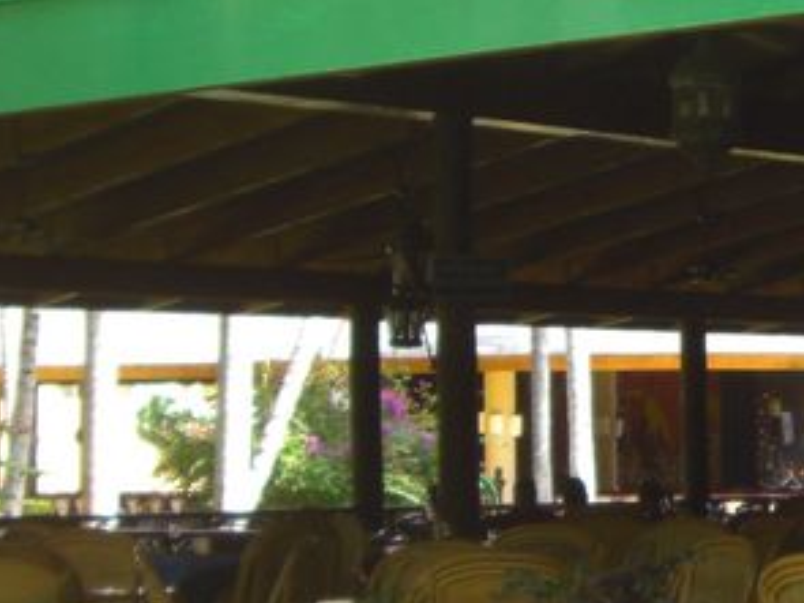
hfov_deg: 14.5
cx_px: 938
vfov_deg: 11.2
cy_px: 216
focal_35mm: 132
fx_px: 3065
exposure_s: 1/200
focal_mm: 6.2
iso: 64
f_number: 2.7
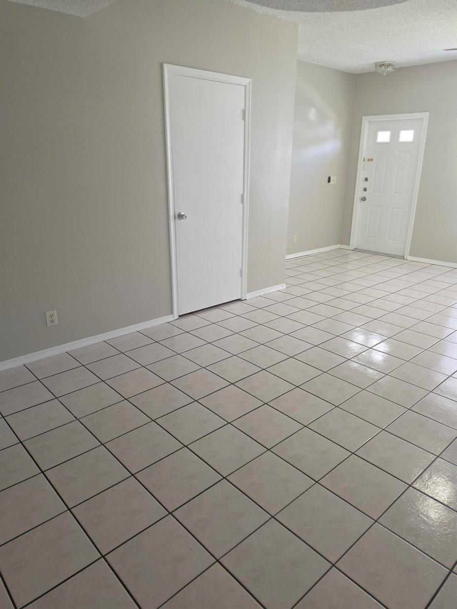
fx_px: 405
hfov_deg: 58.9
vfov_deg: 73.9
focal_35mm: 23
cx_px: 228
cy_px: 304
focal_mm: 6.5
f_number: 1.4
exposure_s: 1/120
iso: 125
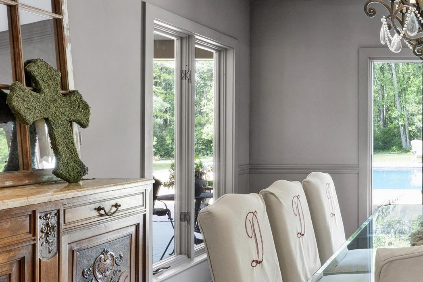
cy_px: 125
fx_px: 482
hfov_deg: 39.5
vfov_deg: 32.6
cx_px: 456
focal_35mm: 41
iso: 400
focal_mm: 14
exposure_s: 1/6
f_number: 11
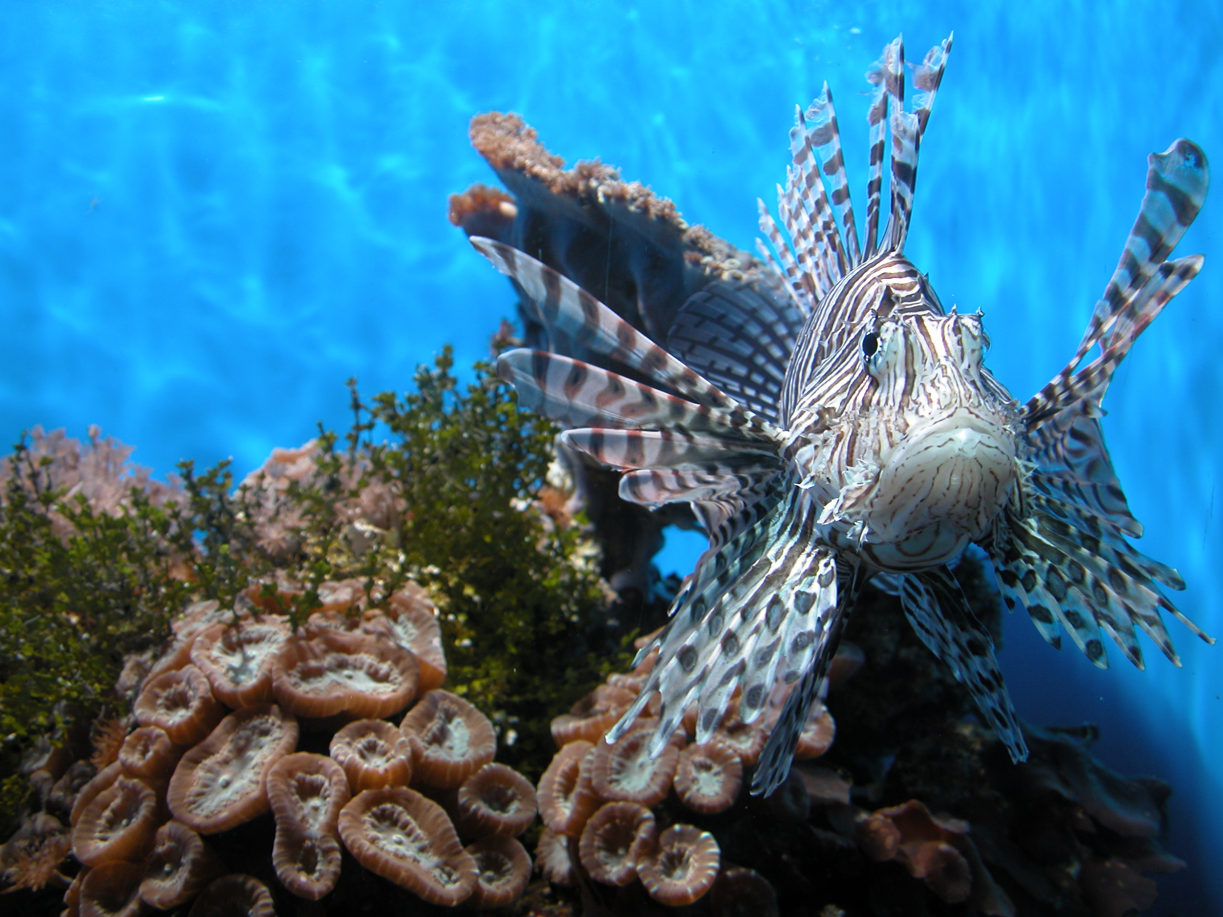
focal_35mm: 35
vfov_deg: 40.7
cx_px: 612
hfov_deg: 52.6
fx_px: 1237
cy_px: 458
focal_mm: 8.9
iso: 100
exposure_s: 1/25.3
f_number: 2.8
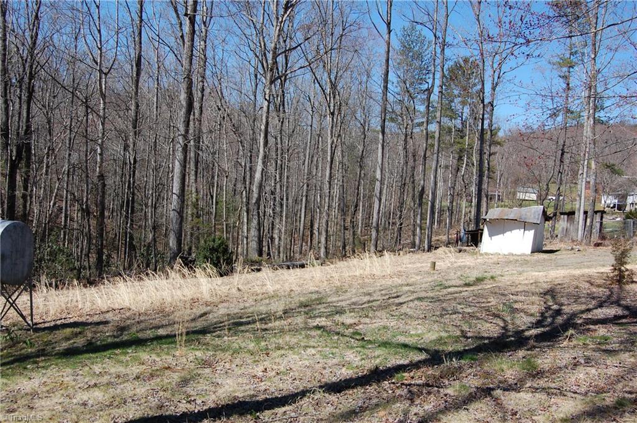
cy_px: 212
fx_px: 636
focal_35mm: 36
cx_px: 318
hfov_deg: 53.2
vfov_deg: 36.8
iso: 200
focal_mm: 24
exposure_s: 1/250
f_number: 8
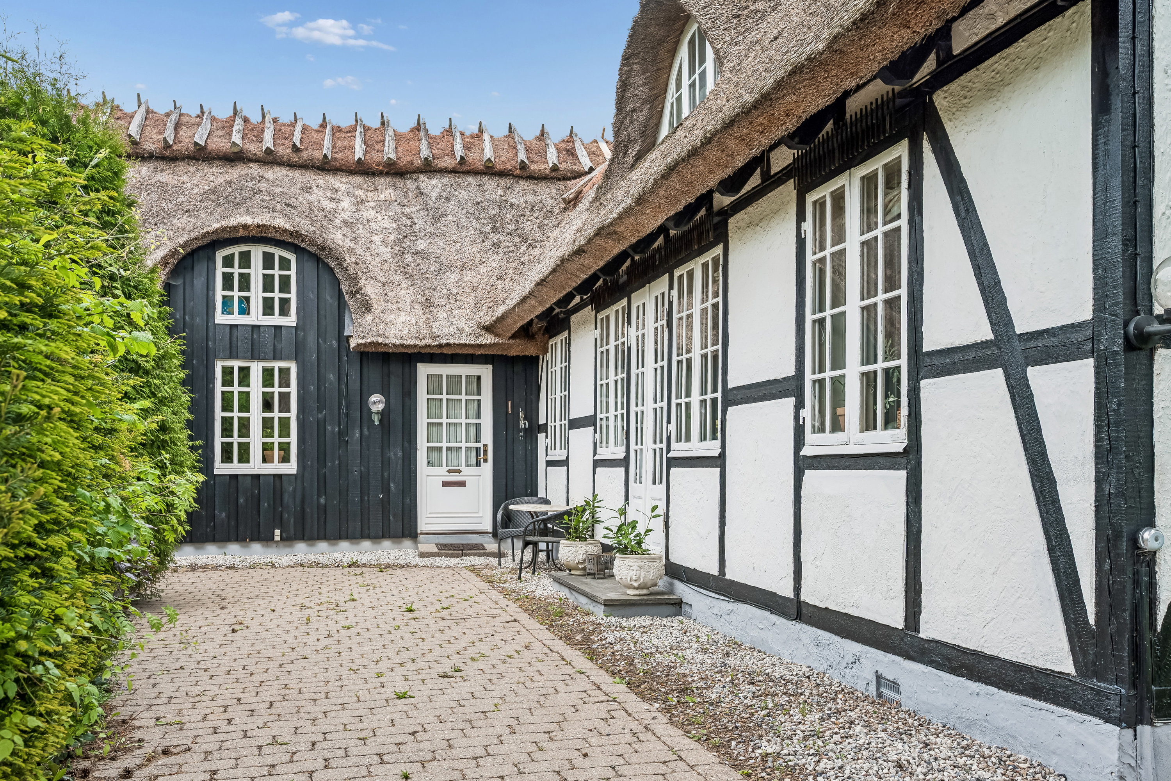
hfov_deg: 61.9
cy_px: 390
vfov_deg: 43.6
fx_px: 976
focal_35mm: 30
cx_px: 586
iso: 250
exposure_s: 1/250
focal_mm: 30
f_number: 6.3
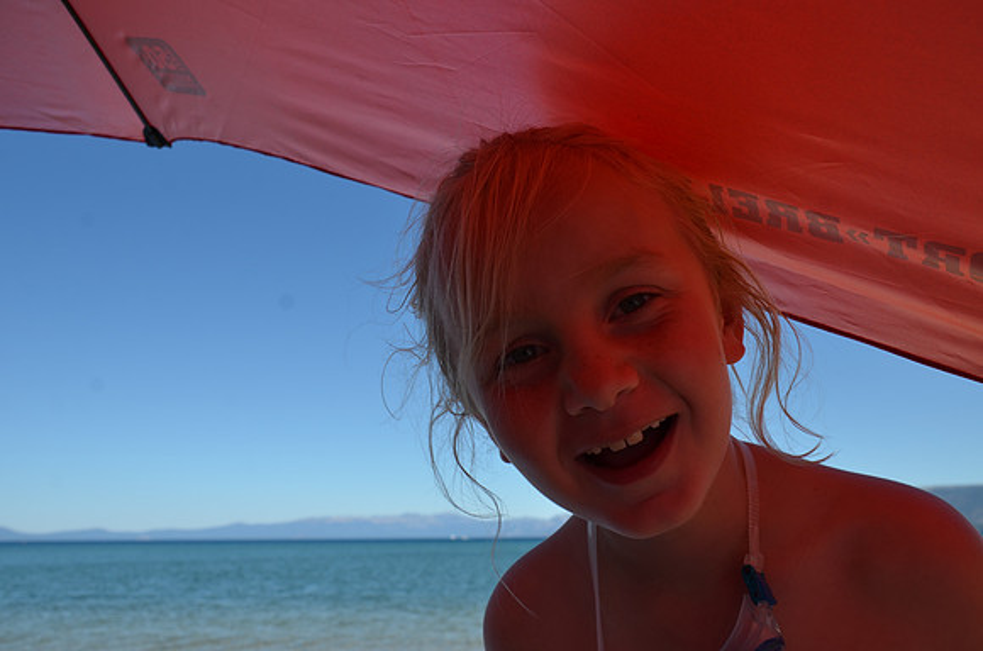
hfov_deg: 51.4
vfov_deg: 35.3
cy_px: 326
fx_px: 1022
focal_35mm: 38
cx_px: 492
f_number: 8
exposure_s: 1/250
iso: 100
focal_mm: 25
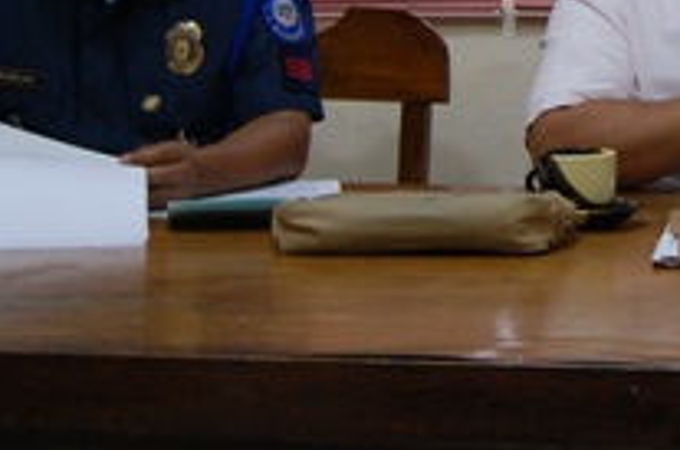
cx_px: 851
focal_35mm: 128
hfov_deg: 15.4
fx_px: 2412
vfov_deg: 10.4
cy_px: -140
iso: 800
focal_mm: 28
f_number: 4.2
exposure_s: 1/15
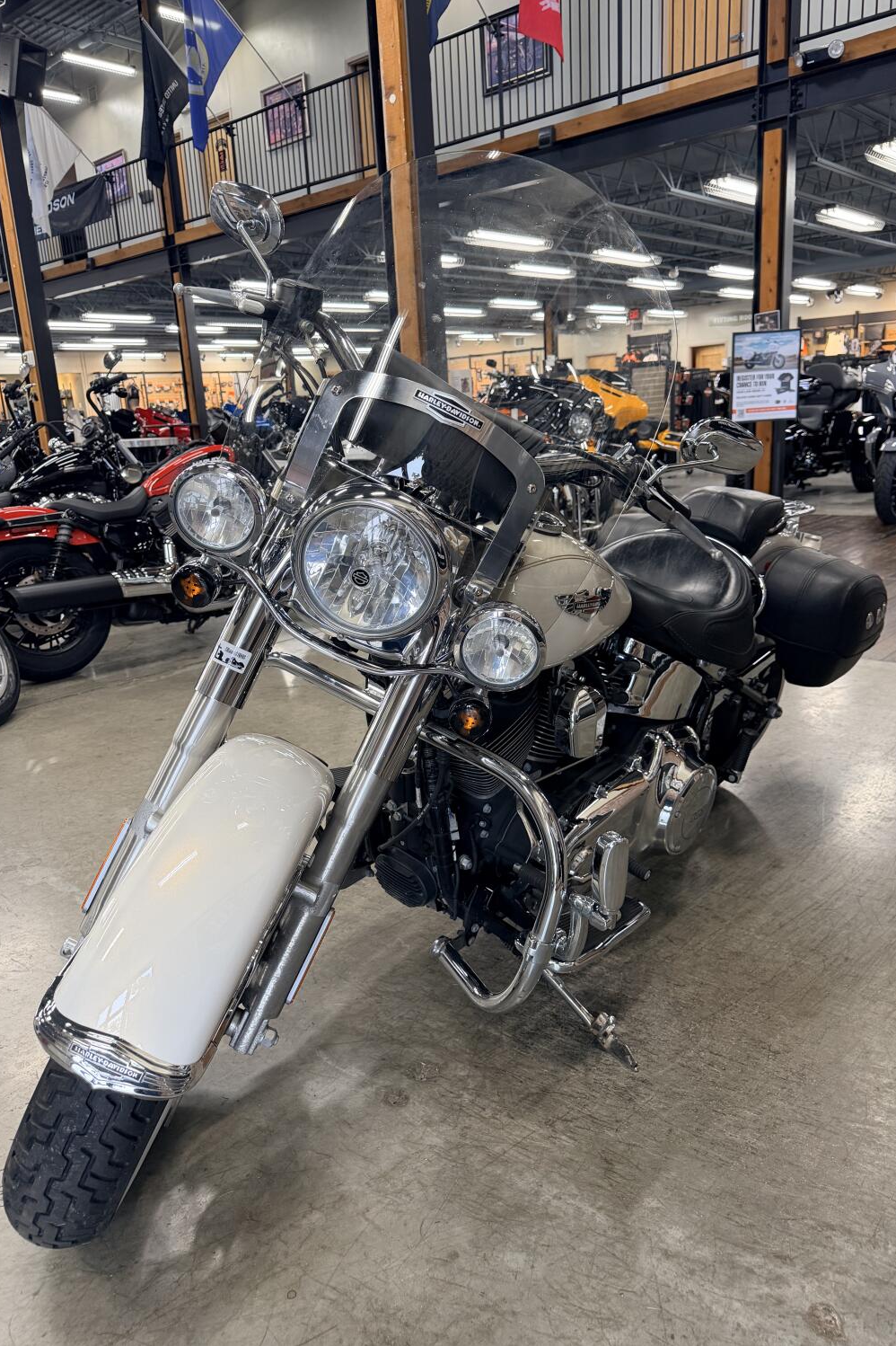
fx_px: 934
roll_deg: +3.0
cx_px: 466
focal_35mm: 25
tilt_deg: -15.8
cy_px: 673
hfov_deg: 51.3
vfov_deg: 71.5
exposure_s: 1/120
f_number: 1.78
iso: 250
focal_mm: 6.76
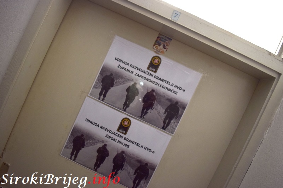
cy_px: 94
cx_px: 142
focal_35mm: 30
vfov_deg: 43.6
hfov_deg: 61.9
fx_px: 236
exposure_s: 1/50
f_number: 3.5
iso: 400
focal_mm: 20
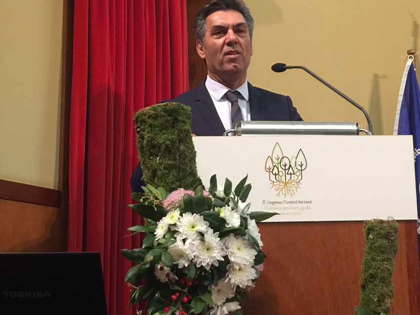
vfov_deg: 25.7
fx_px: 692
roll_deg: +1.8
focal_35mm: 57
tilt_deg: +10.9
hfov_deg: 33.7
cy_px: 165
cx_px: 239
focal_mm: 4.15
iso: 100
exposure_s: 1/10
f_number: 2.2
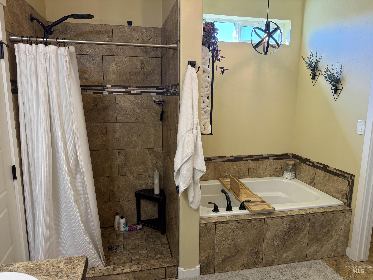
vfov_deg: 56.8
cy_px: 140
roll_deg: +0.0
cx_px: 186
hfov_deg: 71.6
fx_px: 259
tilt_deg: -10.1
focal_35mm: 24
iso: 160
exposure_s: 1/120
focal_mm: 6.76
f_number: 1.78
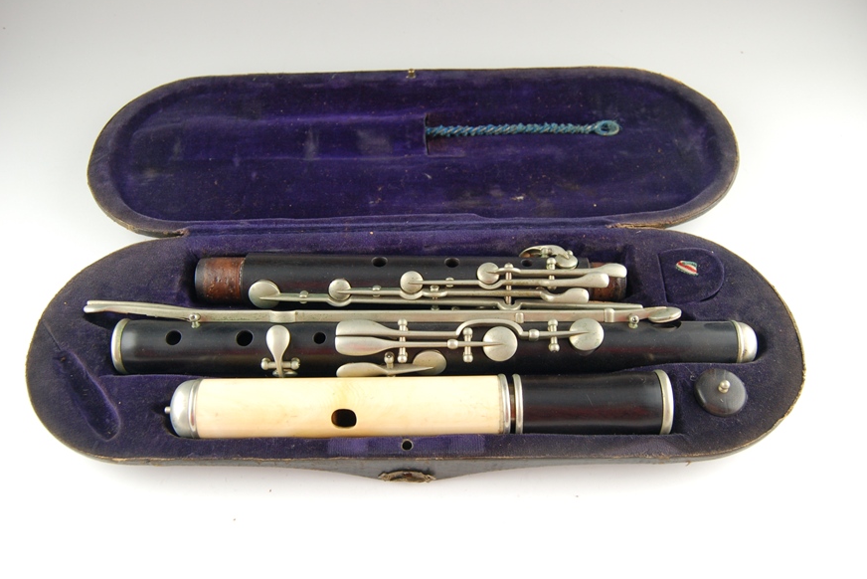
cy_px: 286
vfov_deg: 42.4
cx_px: 424
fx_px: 747
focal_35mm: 31
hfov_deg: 60.3
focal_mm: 20
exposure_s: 1/80
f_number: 4.5
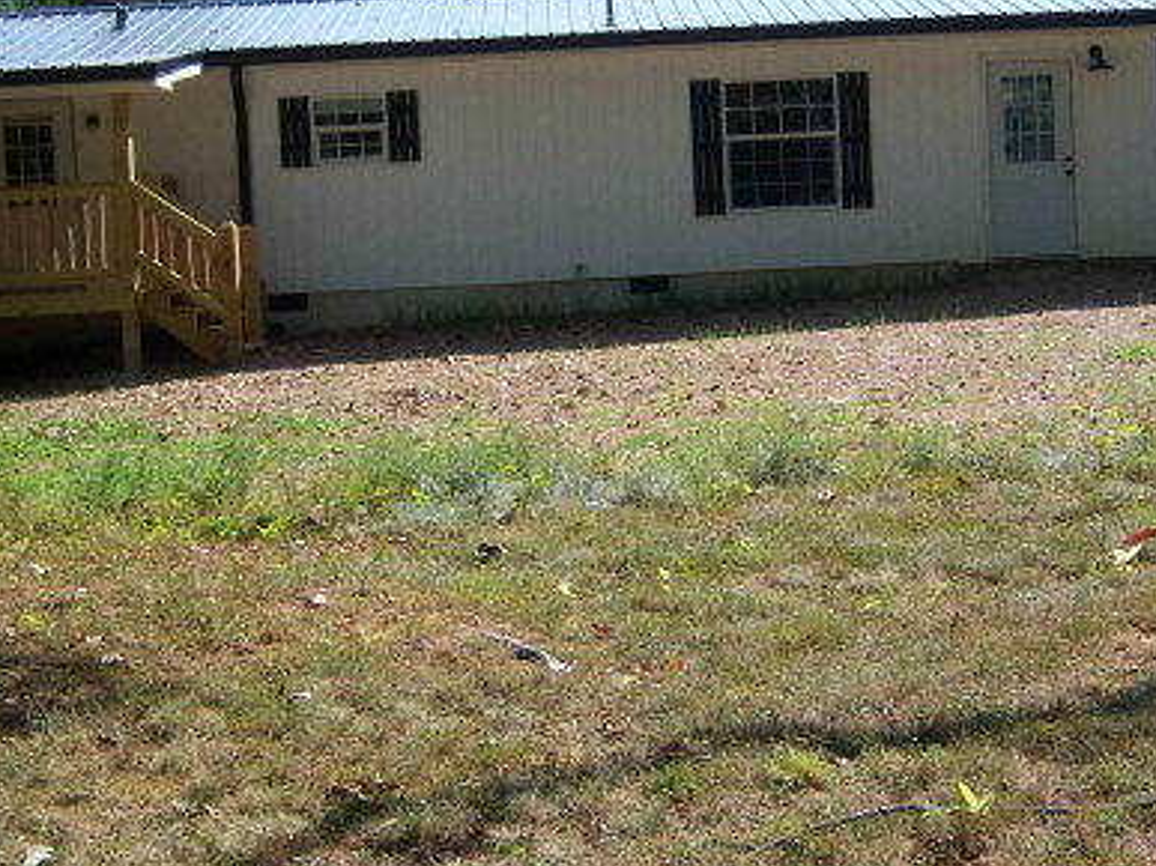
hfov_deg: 31.2
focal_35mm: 62
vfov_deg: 23.6
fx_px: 2070
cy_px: 397
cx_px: 602
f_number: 2.8
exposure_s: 1/1000
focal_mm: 7.5
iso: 80
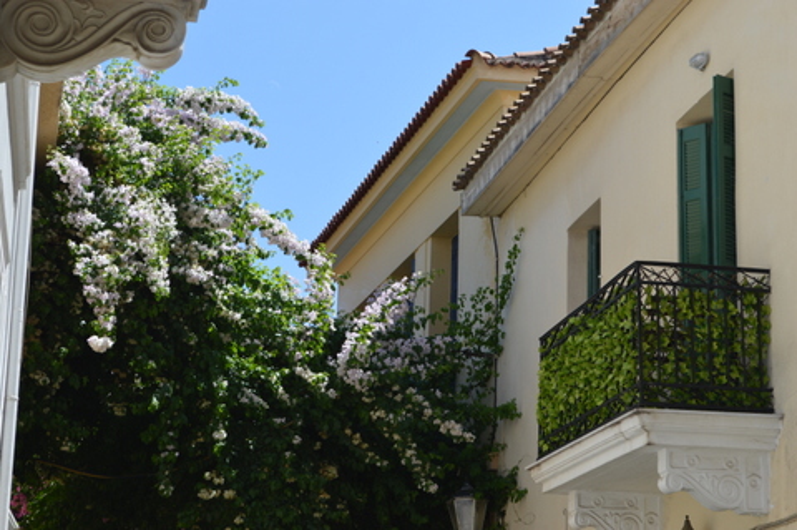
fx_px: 1825
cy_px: 265
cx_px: 398
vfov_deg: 16.5
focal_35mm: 82
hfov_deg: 24.6
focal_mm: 55
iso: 100
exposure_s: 1/200
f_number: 7.1
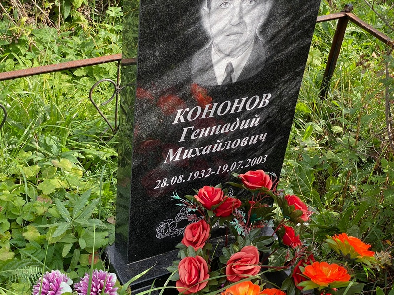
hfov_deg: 36.8
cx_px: 197
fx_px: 592
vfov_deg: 28.0
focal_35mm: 52
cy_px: 148
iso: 20
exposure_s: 1/251
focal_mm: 6
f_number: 2
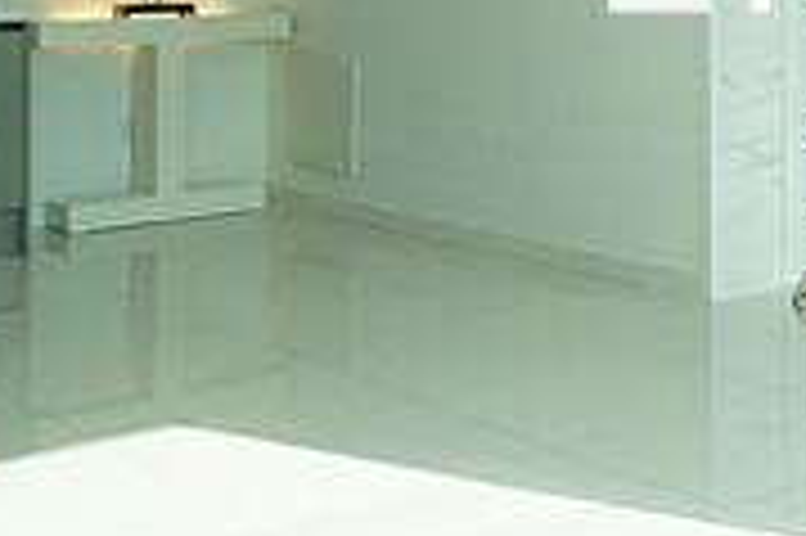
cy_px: -117
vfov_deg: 19.1
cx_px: 1162
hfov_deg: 24.4
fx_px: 1499
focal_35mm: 67
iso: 800
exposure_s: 1/800
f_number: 4
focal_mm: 10
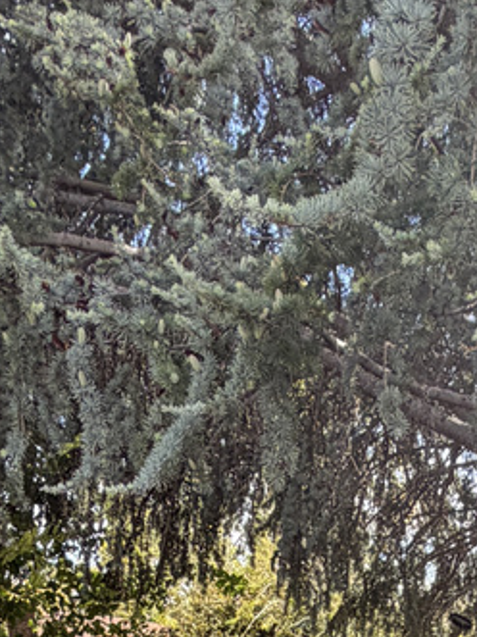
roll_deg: +0.1
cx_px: 510
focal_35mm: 65
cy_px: 1078
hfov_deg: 21.5
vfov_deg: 21.8
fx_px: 1195
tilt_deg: -15.2
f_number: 2.2
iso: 40
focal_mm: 2.22
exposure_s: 1/231
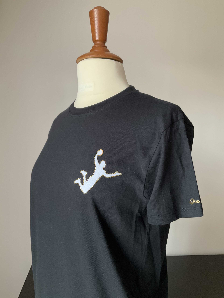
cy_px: 149
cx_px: 112
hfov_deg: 48.2
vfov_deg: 61.7
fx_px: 250
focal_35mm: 29
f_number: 1.8
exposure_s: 1/55
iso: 320
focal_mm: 3
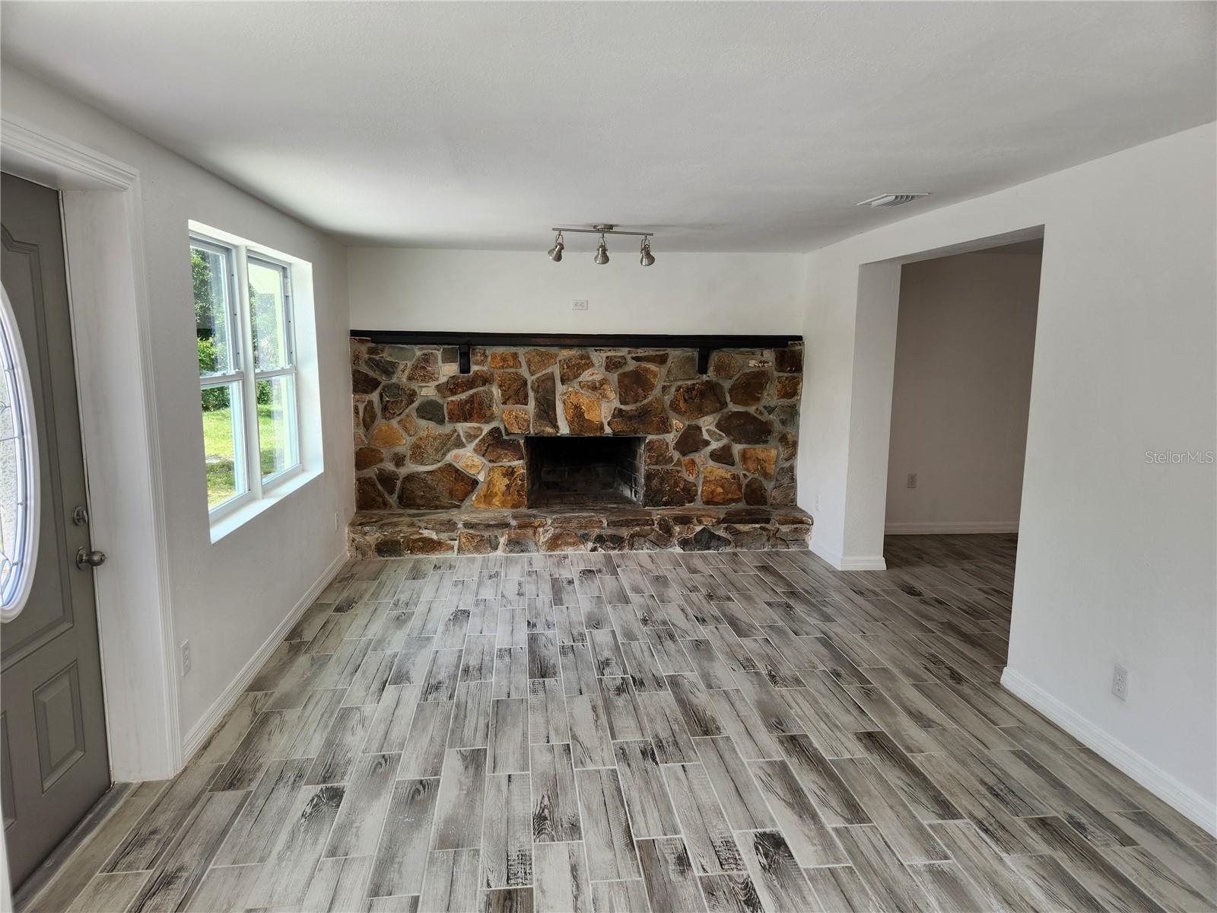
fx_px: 809
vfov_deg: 58.9
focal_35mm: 23
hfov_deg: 73.9
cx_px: 608
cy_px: 456
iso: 32
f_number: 1.8
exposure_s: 1/180
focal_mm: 5.4
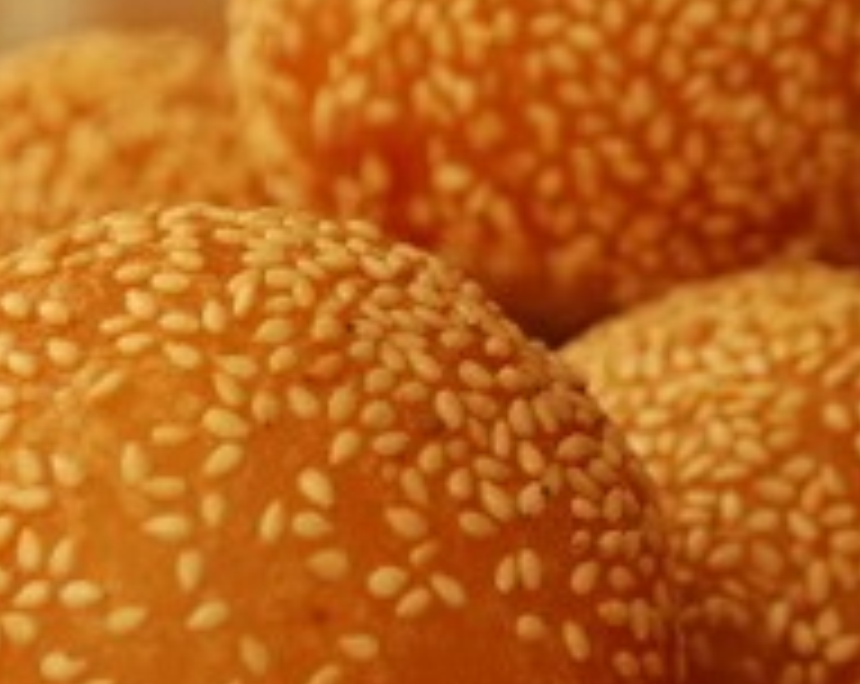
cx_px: 743
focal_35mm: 333
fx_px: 8458
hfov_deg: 5.8
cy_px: 452
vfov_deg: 4.6
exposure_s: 1/100
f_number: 5.6
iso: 400
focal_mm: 90
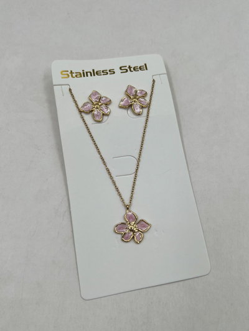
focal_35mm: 26
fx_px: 249
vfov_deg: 67.3
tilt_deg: -69.5
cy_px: 166
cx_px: 124
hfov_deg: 53.1
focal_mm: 5.7
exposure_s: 1/1196
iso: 50
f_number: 1.5
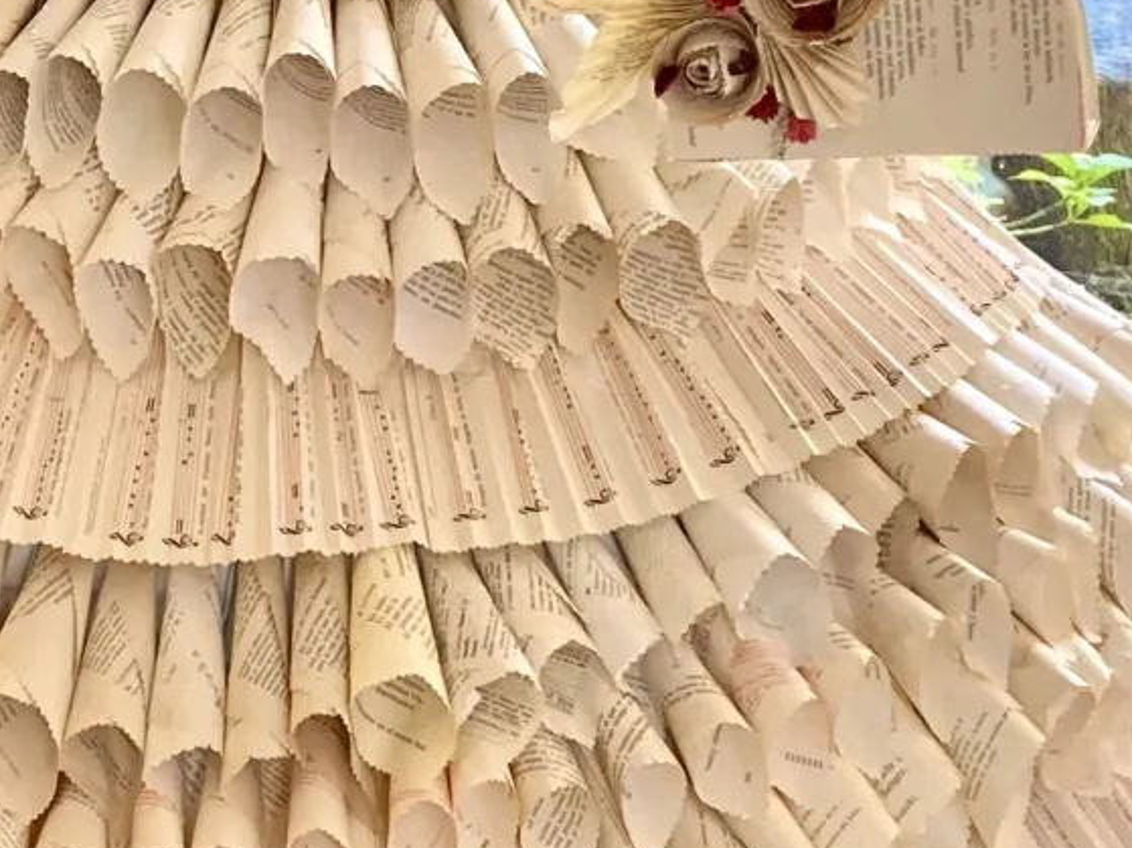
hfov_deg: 16.4
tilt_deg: -7.7
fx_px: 3891
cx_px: 227
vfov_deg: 12.4
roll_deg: +2.0
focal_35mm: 119
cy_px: 132
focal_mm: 4.25
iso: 100
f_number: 1.8
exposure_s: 1/121
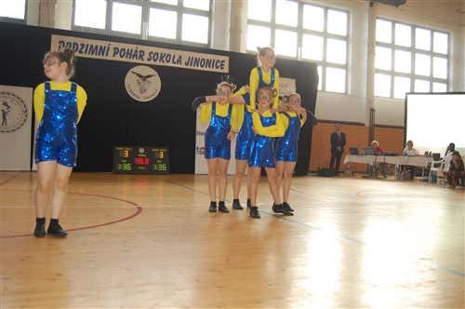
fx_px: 387
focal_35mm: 30
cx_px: 232
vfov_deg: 43.5
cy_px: 154
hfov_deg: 62.0
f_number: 3.8
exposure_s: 1/160
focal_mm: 20
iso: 400
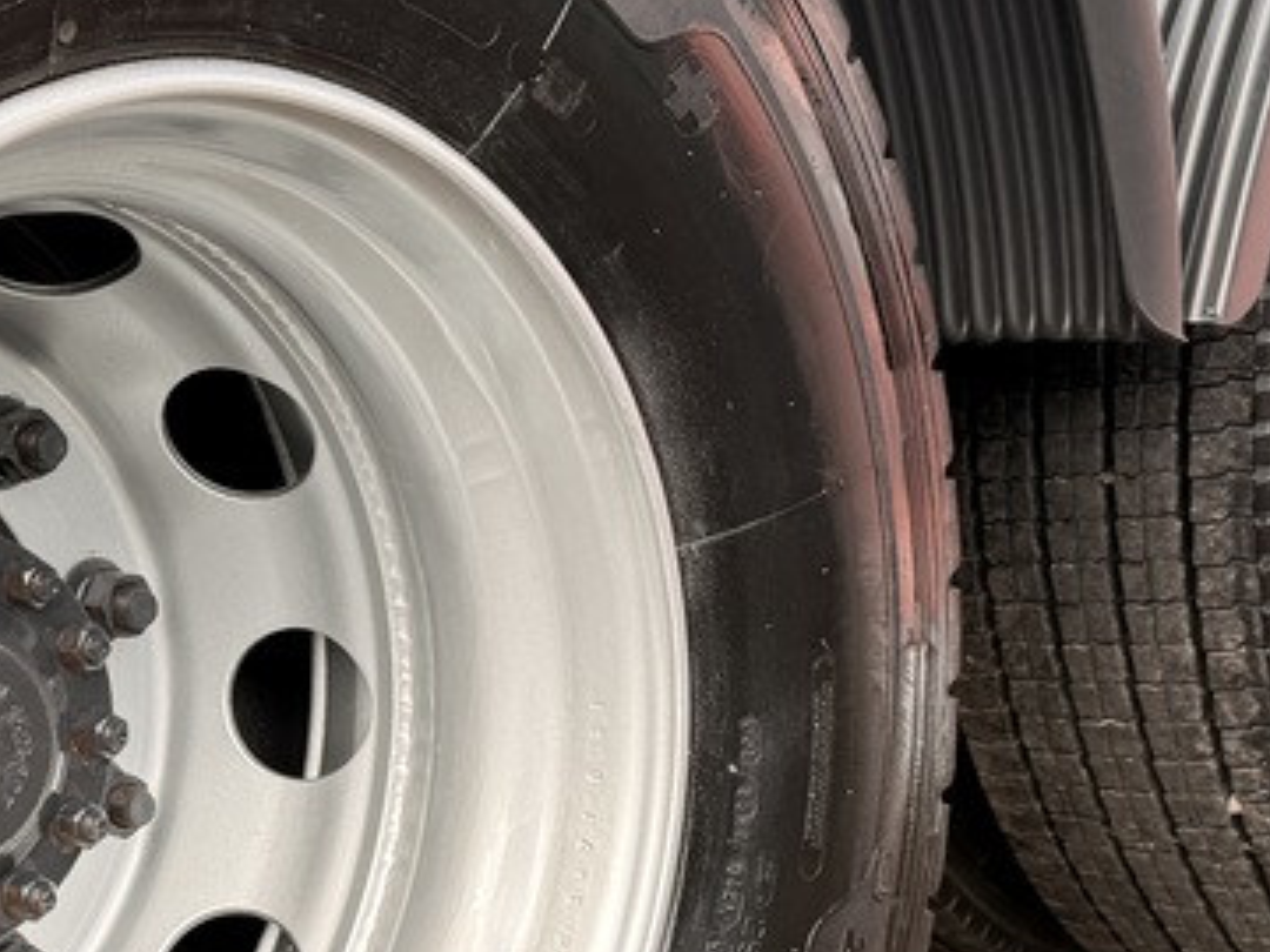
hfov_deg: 24.9
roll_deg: -2.9
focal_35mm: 76
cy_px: 698
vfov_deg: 19.3
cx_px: 136
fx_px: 2788
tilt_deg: -7.3
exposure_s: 1/555
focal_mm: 6.76
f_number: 1.78
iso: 100
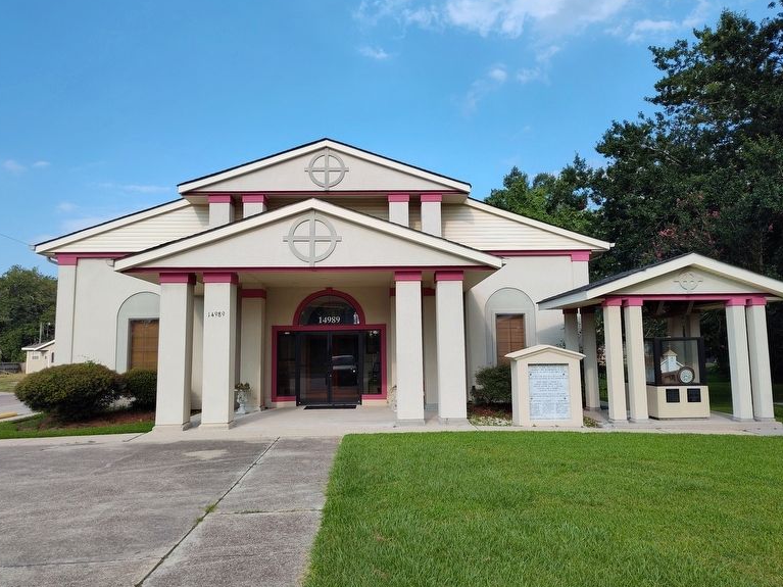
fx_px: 543
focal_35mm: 24
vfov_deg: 56.8
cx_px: 393
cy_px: 292
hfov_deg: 71.6
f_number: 1.8
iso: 100
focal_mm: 5.56
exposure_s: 1/1089
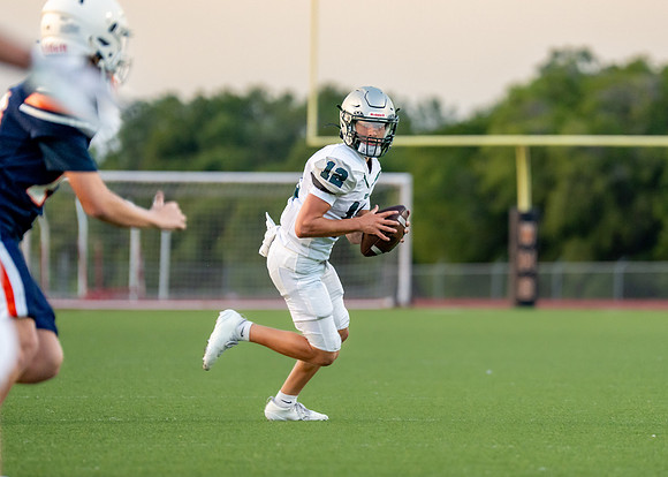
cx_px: 422
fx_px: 6507
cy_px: 233
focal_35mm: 343
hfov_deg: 5.9
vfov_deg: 4.2
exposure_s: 1/1000
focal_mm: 200
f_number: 2.8
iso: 1000
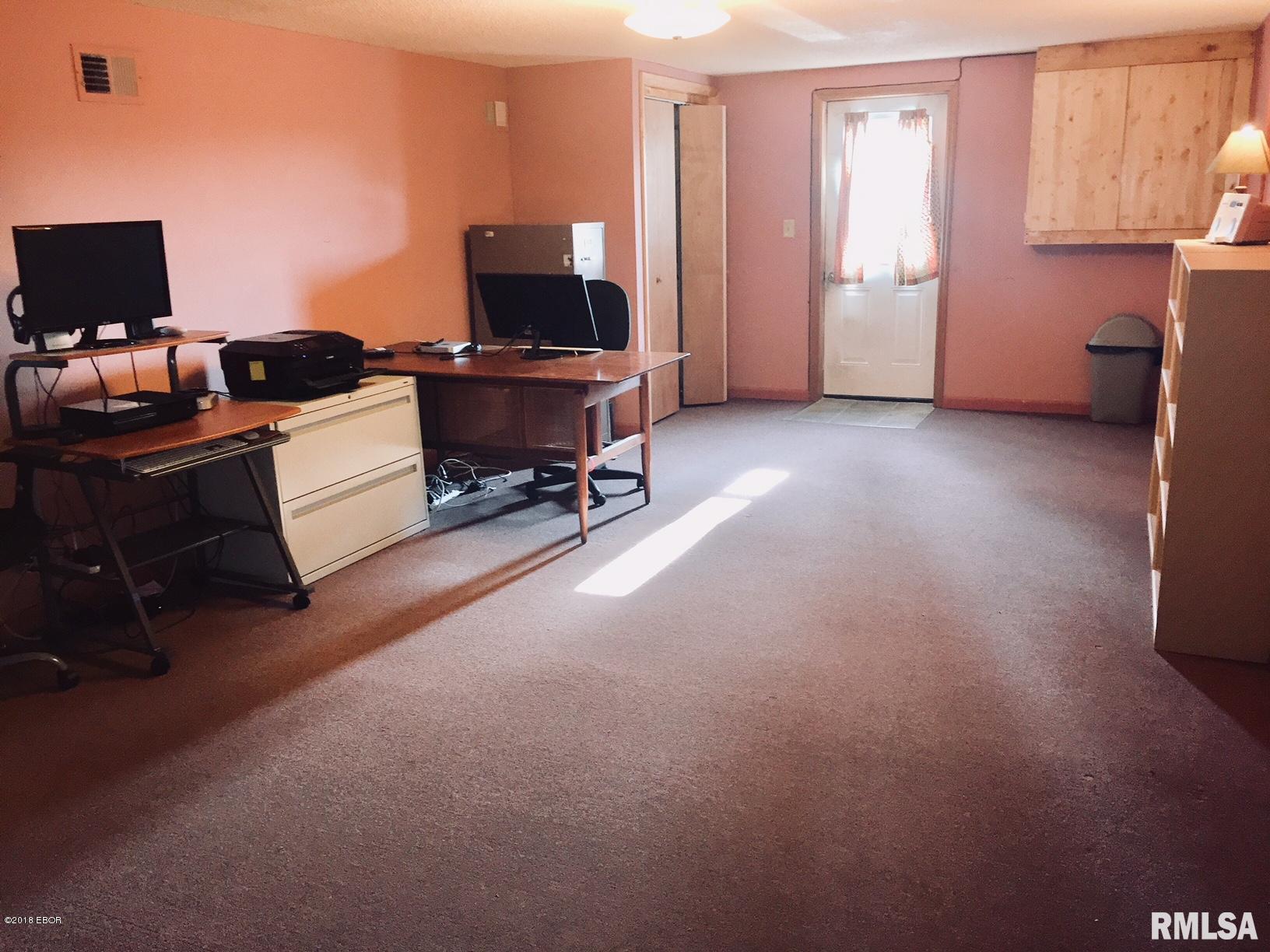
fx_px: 1064
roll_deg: +1.8
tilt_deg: -15.7
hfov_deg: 61.7
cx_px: 635
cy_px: 476
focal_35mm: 29
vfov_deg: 48.2
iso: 160
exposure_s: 1/24
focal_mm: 4.15
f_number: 2.2
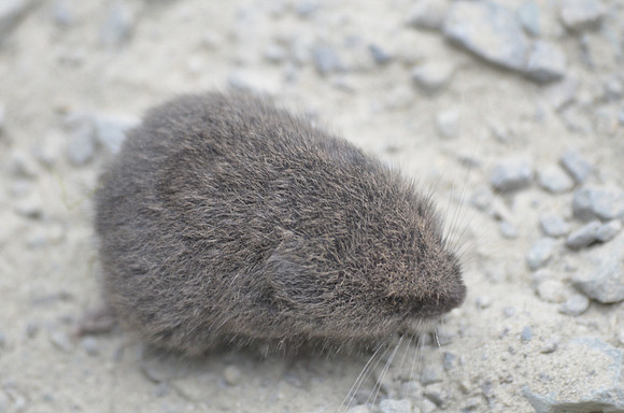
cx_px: 312
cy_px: 206
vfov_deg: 3.0
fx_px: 7783
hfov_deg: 4.6
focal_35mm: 450
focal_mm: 300
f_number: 5.6
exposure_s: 1/320
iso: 1600
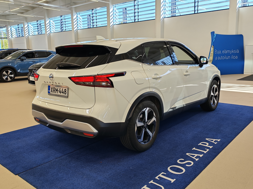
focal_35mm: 32
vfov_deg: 44.2
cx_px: 126
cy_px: 94
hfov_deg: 56.8
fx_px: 234
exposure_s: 1/100
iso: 100
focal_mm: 6.12
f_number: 1.9
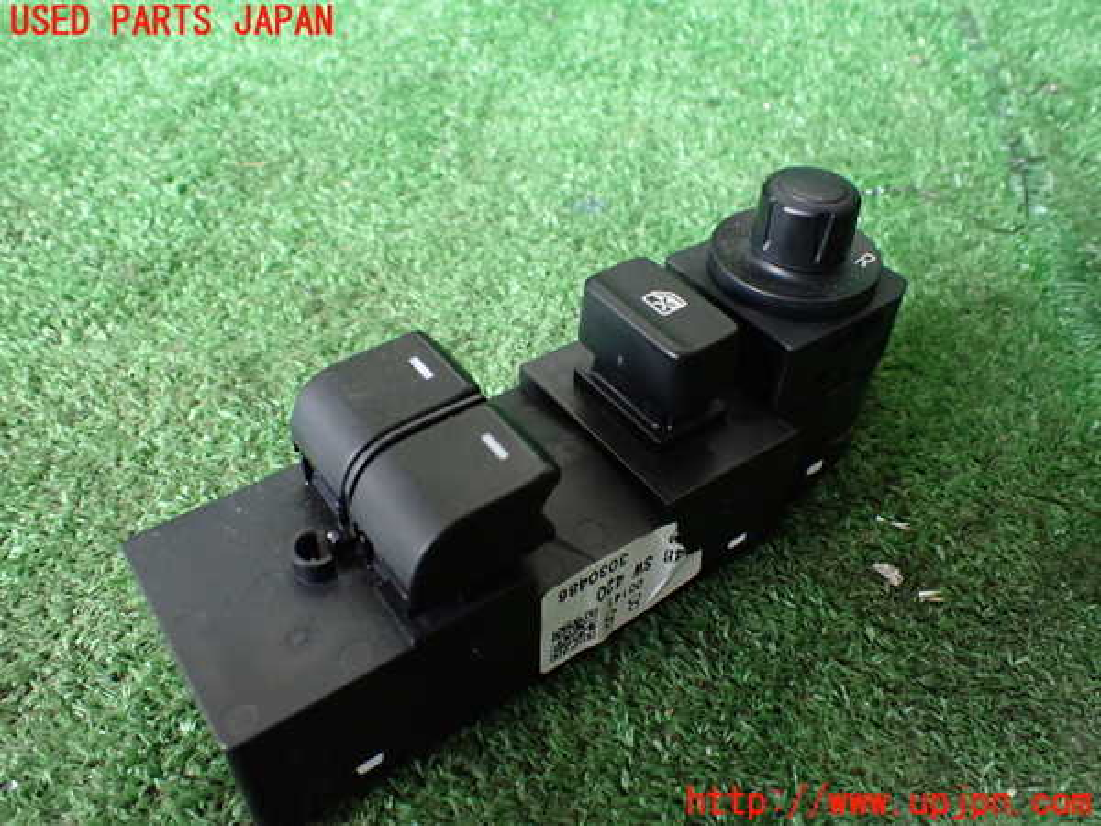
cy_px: 413
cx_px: 550
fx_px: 954
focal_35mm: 30
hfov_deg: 60.0
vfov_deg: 46.8
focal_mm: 5.4
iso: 800
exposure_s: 1/125
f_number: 2.3
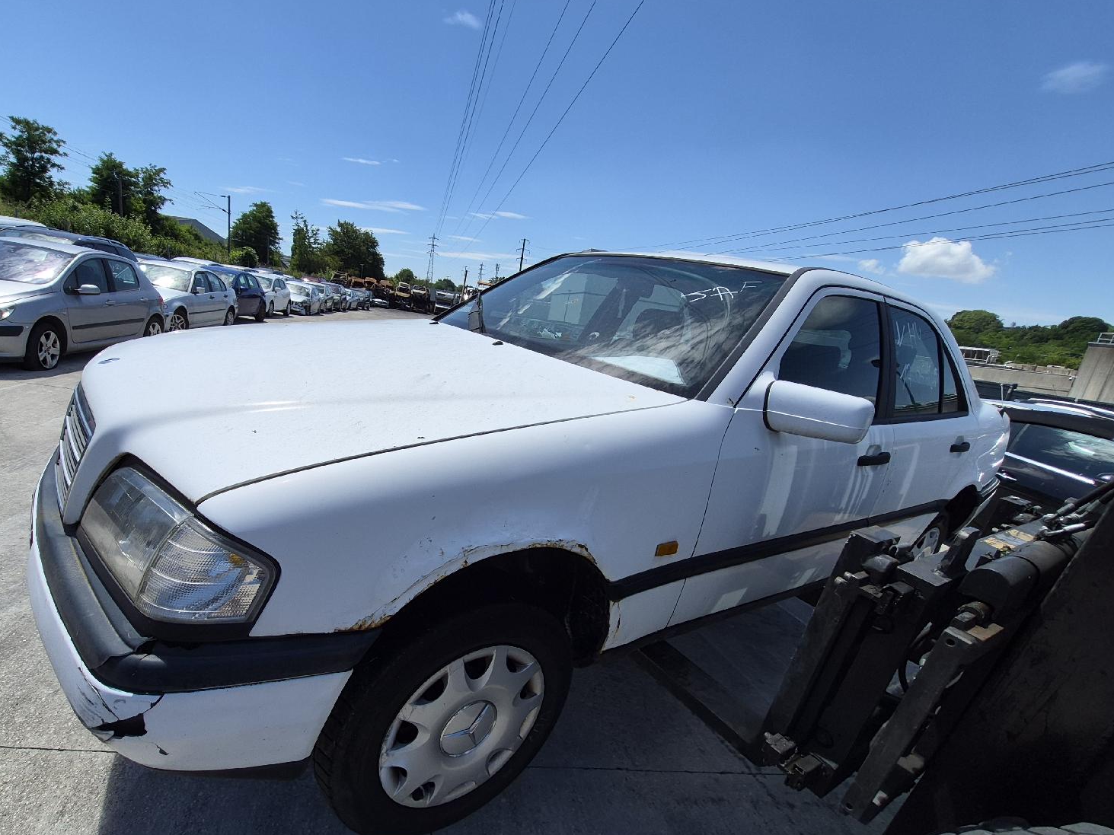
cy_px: 456
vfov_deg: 77.9
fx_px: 515
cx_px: 475
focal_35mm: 16
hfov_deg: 93.8
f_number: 2.2
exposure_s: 1/2500
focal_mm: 1.74
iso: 40
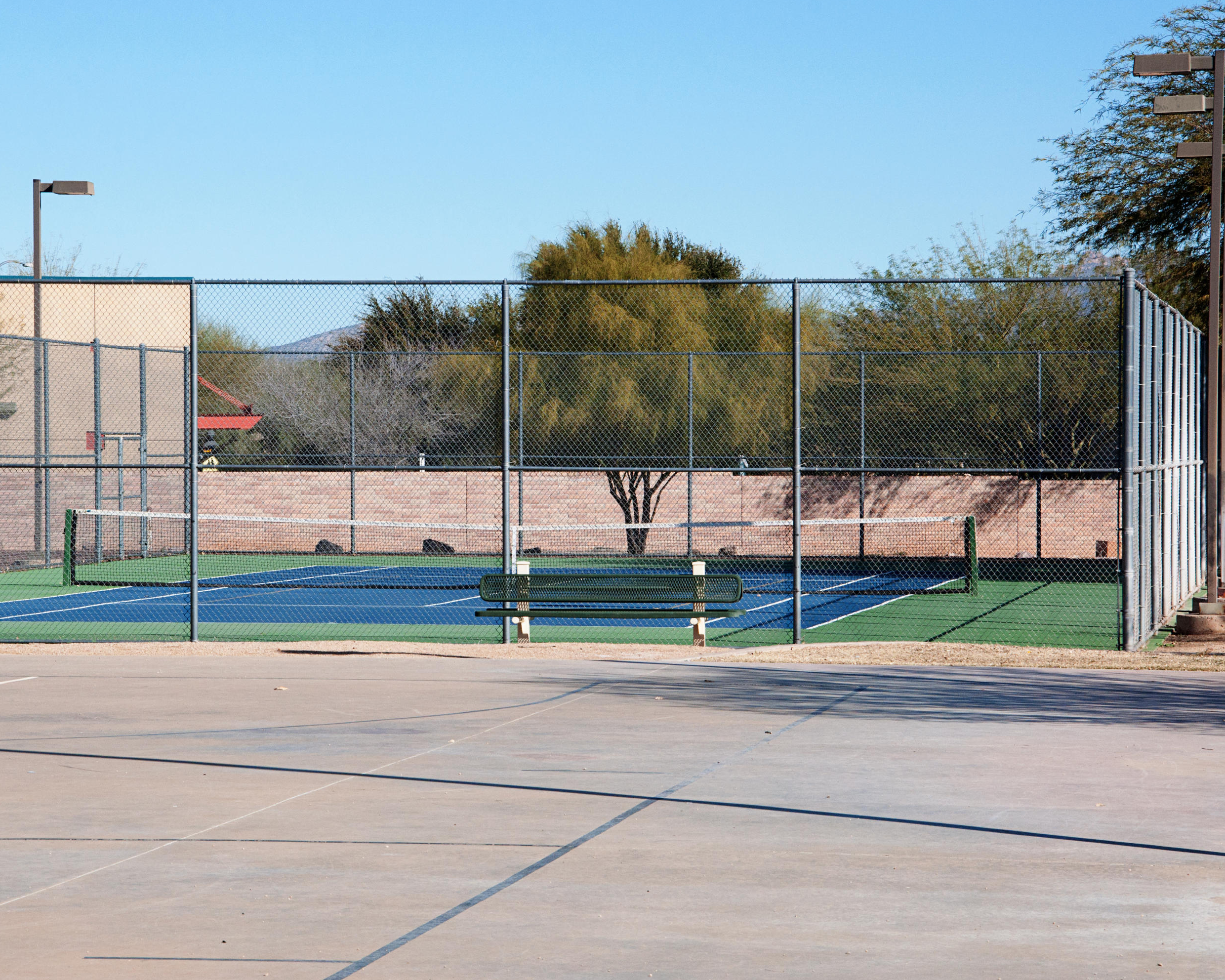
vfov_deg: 12.1
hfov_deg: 15.1
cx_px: 521
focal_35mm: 128
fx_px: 4625
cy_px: 489
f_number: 16
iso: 800
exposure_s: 1/640
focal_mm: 75
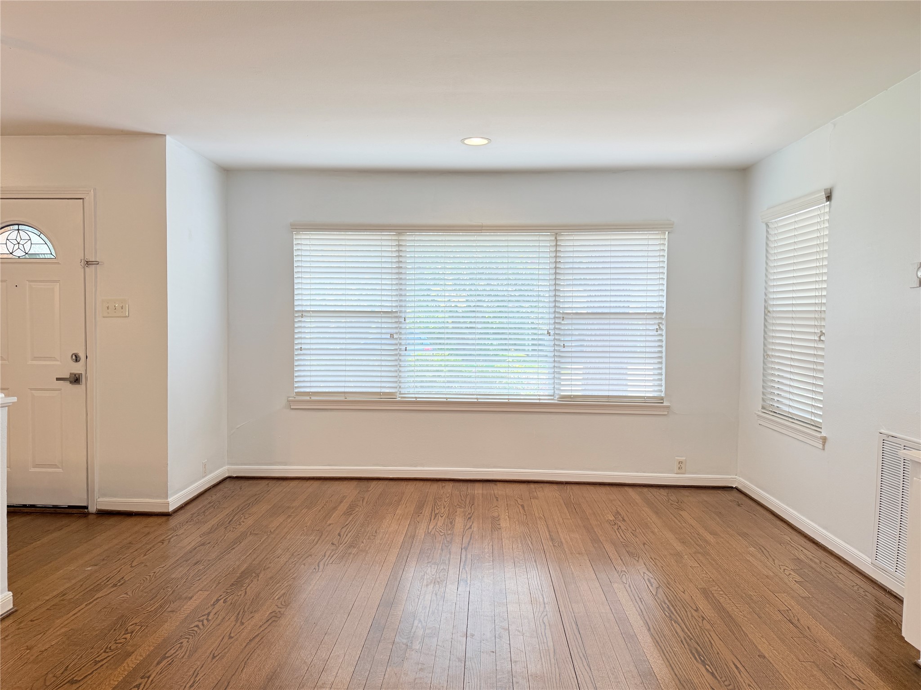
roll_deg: -0.7
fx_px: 639
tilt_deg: -1.4
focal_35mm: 24
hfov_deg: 71.6
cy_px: 345
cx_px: 460
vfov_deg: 56.8
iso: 64
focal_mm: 6.76
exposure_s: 1/191
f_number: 1.78
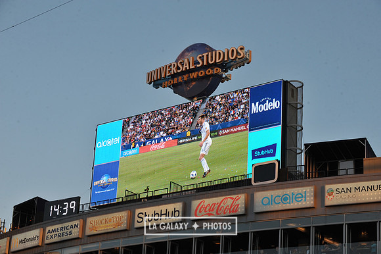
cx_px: 190
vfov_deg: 15.2
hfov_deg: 22.6
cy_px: 127
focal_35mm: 90
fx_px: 952
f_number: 10
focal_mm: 90
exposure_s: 1/400
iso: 640
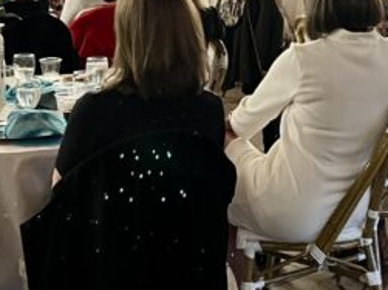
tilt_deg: -2.3
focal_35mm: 102
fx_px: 1143
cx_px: 284
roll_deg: -0.1
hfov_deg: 19.2
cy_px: -40
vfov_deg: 14.1
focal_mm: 5.7
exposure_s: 1/40
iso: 500
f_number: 1.5
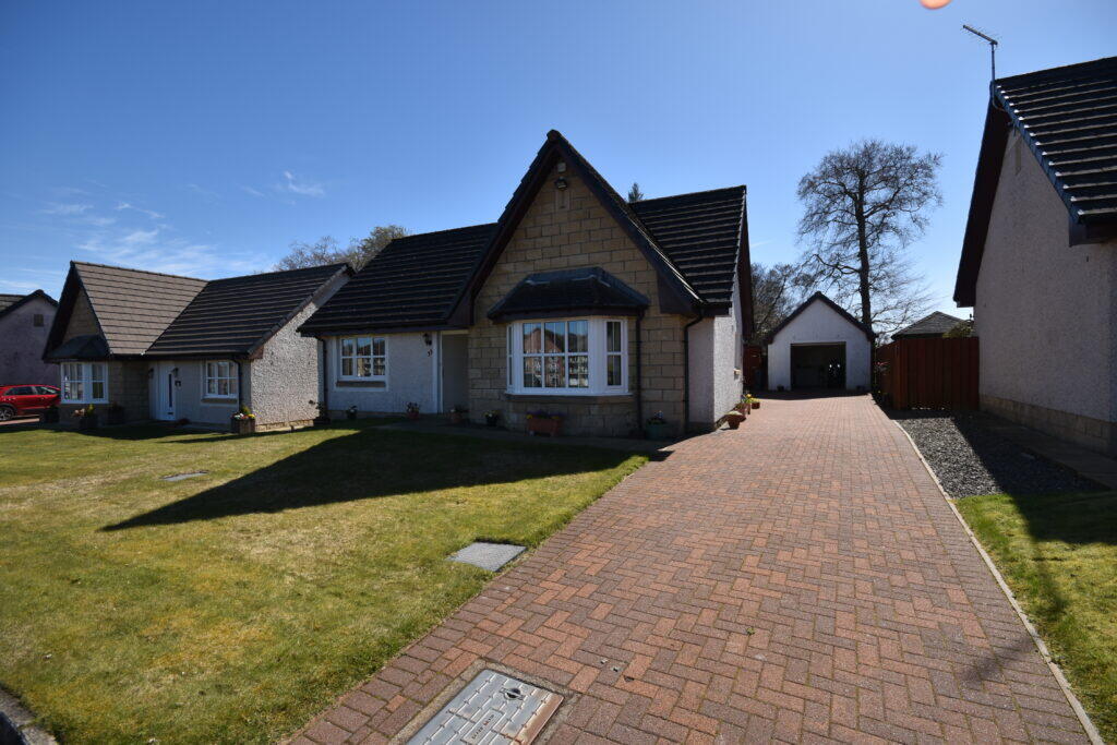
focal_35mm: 15
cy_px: 372
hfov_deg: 100.4
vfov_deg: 77.3
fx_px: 465
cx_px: 558
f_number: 9
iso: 100
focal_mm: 10
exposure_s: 1/200
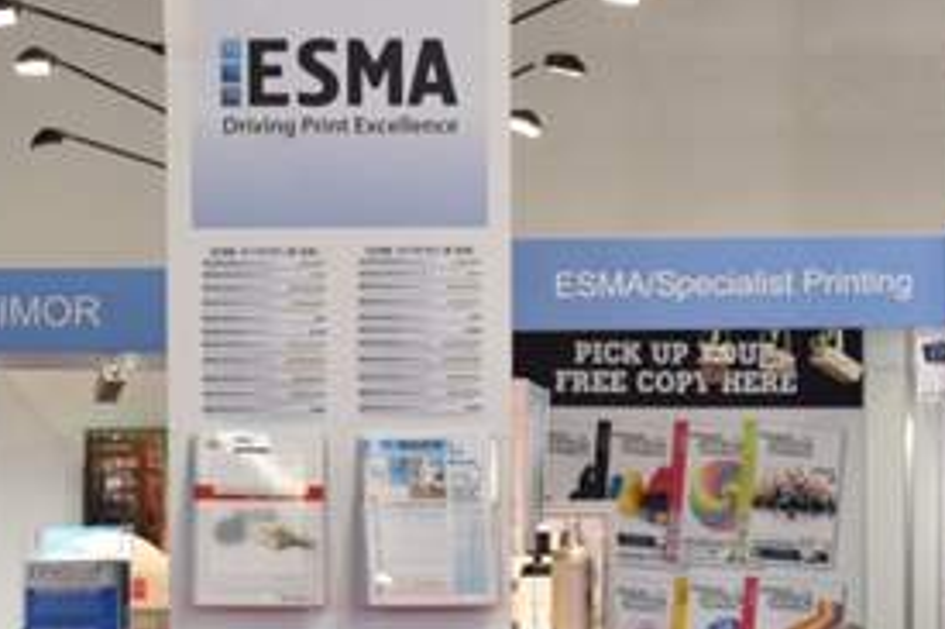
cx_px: 282
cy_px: 724
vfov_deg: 11.0
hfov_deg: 16.7
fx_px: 3200
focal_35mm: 122
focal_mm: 28
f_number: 4
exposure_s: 1/60
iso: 500
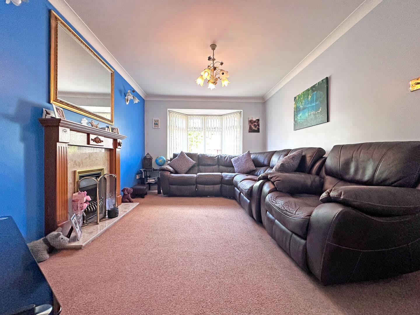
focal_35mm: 14
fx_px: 170
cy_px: 158
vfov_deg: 85.7
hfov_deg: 102.1
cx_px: 210
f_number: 2.2
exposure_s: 1/100
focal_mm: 2.22
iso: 200
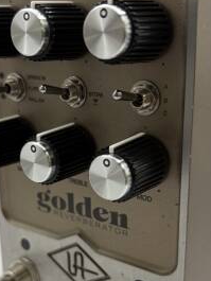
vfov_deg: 37.2
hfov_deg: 28.6
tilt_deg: -16.1
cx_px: 94
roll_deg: -0.8
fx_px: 414
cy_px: 176
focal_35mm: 51
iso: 125
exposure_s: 1/98
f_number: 1.6
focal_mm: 5.96
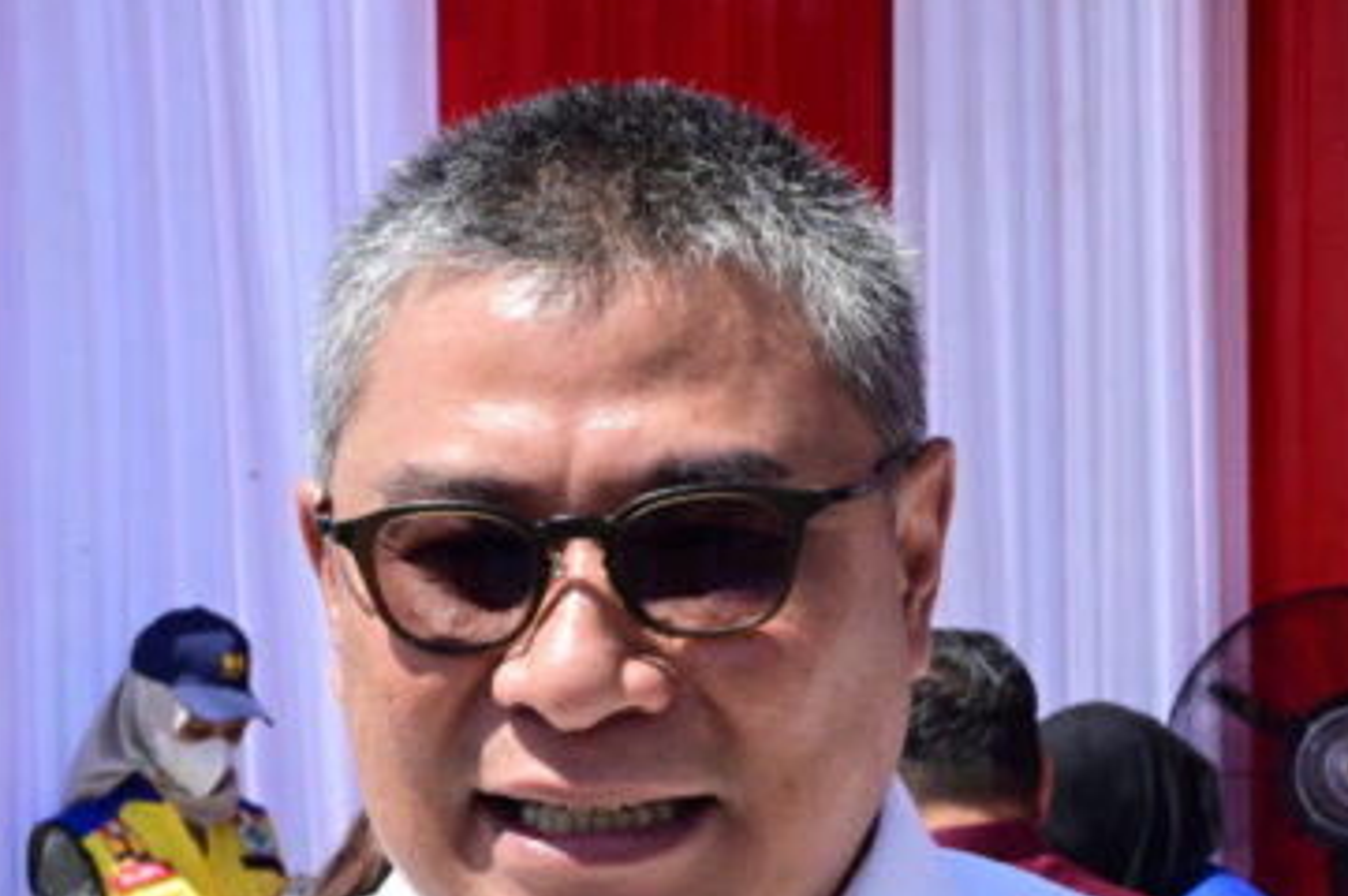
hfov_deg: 17.8
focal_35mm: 115
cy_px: 907
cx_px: 597
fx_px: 4302
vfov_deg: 11.8
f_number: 20
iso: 5000
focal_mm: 54
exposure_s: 1/1250
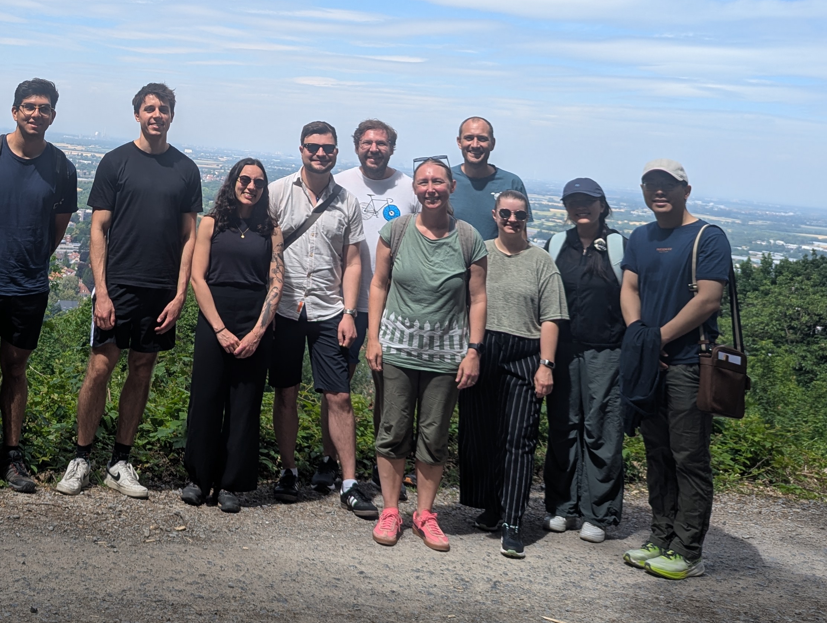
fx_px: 1053
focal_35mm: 44
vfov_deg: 31.6
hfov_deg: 41.1
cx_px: 169
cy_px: 74
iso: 57
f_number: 1.85
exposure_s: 1/2262
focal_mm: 6.81
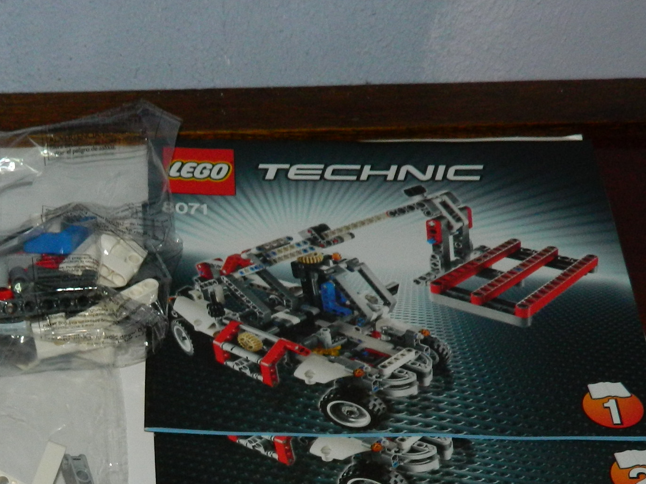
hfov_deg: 22.6
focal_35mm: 83
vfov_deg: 17.1
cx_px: -7
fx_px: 1549
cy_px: 547
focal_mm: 6.2
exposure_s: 1/40
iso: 200
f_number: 3.3
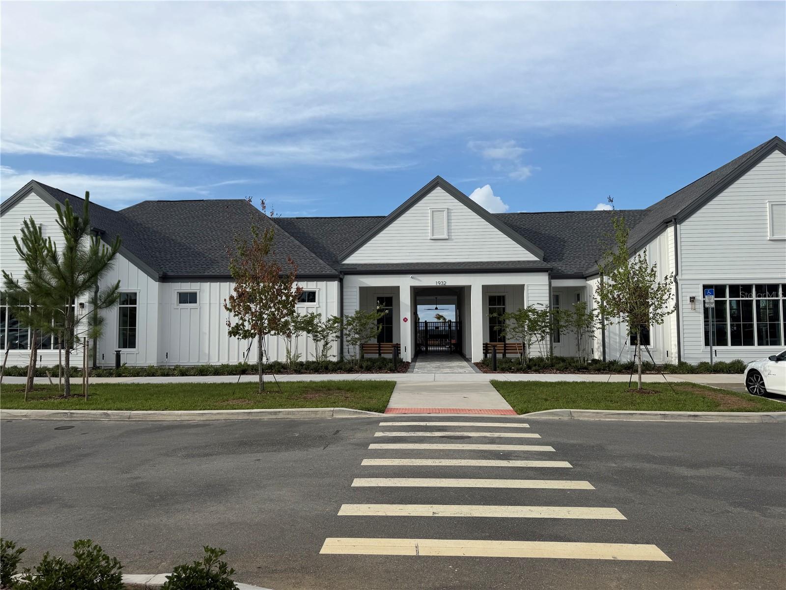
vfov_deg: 56.8
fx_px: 545
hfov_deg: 71.6
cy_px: 295
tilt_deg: +3.7
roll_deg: +0.3
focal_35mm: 24
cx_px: 393
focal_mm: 6.76
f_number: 1.78
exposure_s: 1/4167
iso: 80
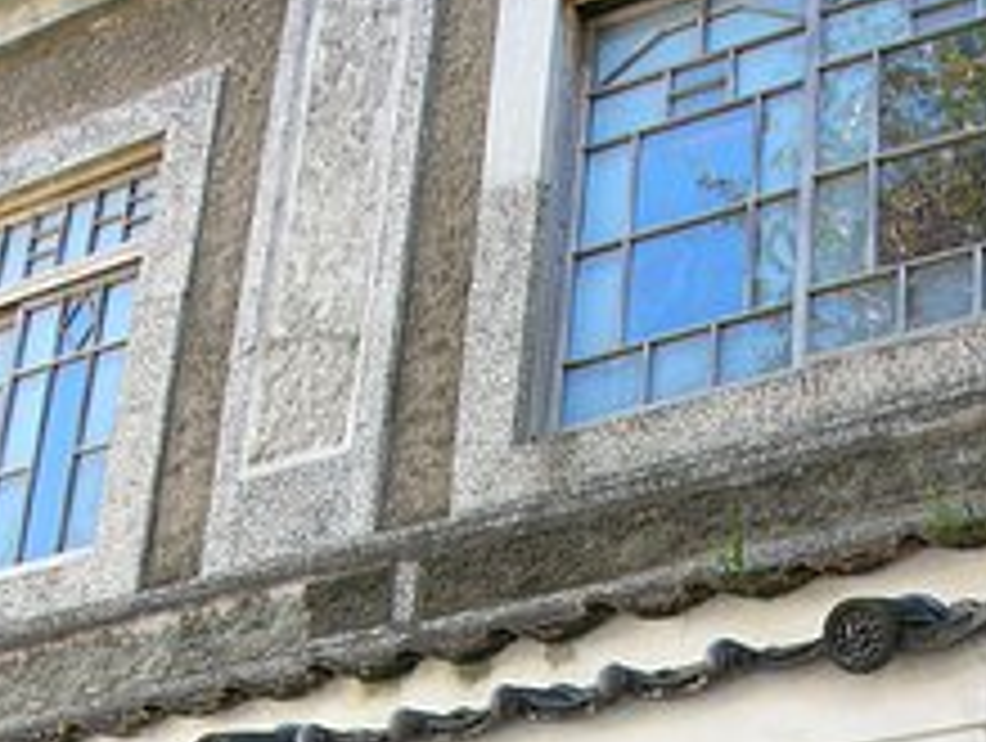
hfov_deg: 23.2
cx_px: 635
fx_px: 2397
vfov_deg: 16.7
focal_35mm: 84
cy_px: 935
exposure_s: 1/100
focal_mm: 6
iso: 100
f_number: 3.7
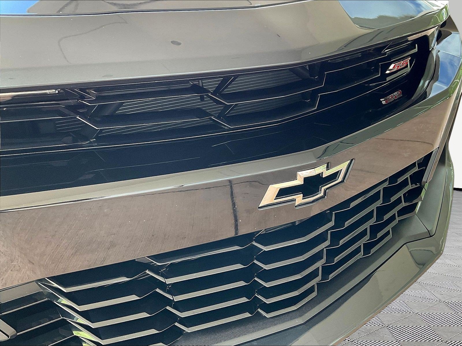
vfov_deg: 48.2
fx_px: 387
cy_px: 173
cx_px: 231
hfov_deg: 61.7
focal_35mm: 29
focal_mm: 3
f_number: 1.8
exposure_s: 1/92
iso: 64
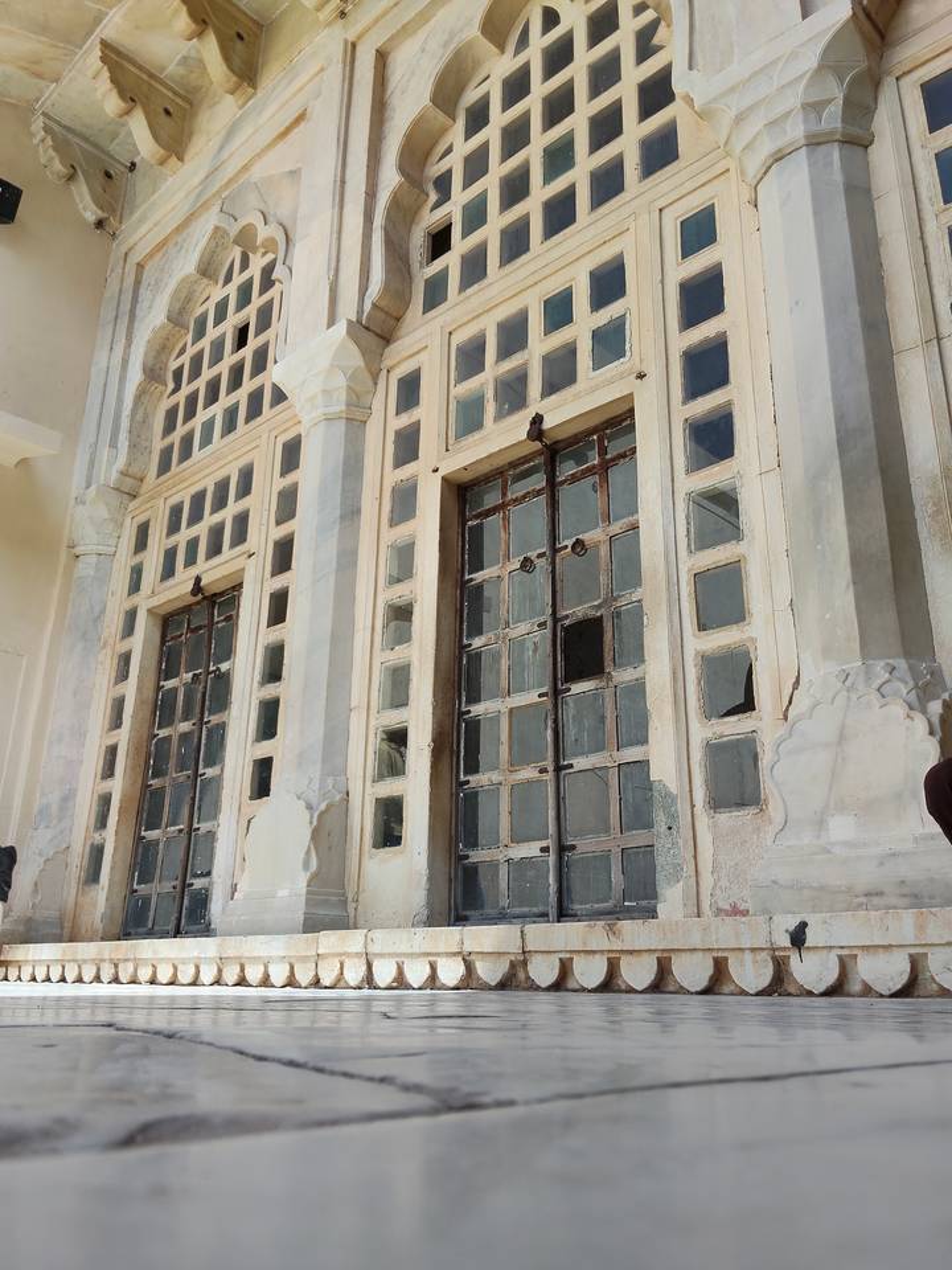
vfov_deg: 65.3
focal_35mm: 27
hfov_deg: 51.4
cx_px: 476
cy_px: 635
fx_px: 990
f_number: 1.8
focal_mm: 3.96
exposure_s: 1/865
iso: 50
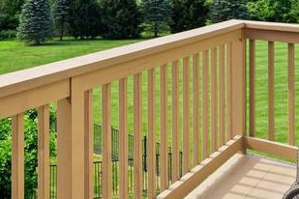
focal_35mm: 53
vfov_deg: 23.7
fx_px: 440
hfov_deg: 36.8
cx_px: 81
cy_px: -28
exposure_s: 1/80
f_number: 9
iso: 250
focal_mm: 16
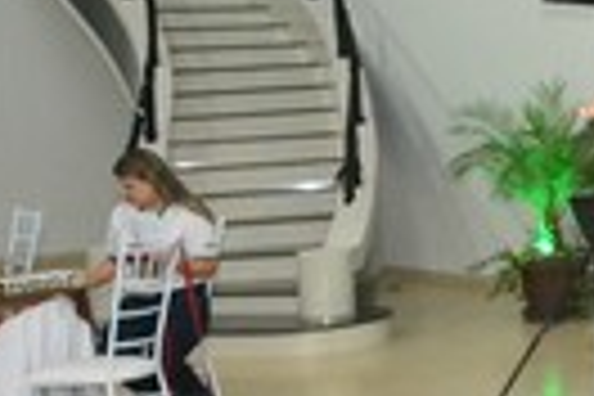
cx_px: 909
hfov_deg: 17.8
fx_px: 1683
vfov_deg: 13.3
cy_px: 72
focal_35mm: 102
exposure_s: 1/50
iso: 3200
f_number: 3.5
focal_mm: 20
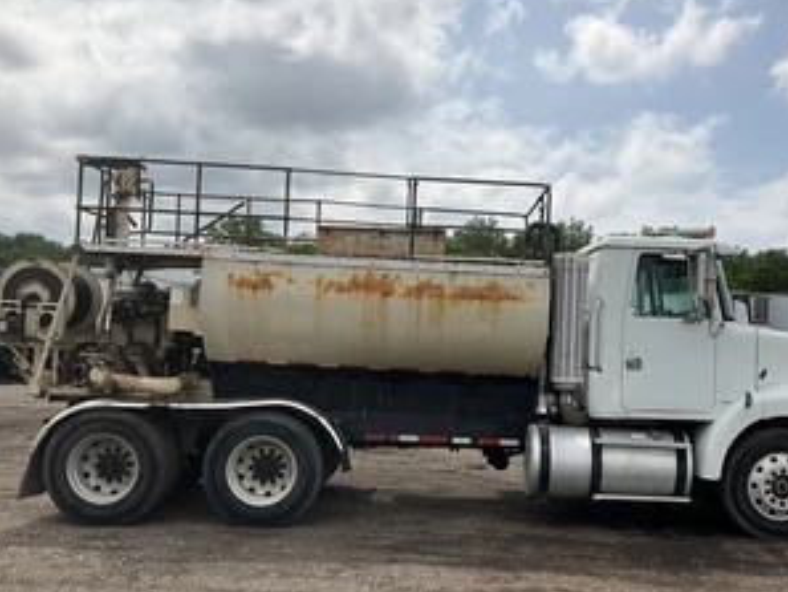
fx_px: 888
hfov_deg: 47.5
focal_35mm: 39
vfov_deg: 36.8
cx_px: 483
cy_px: 337
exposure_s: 1/3322
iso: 25
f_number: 1.8
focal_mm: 3
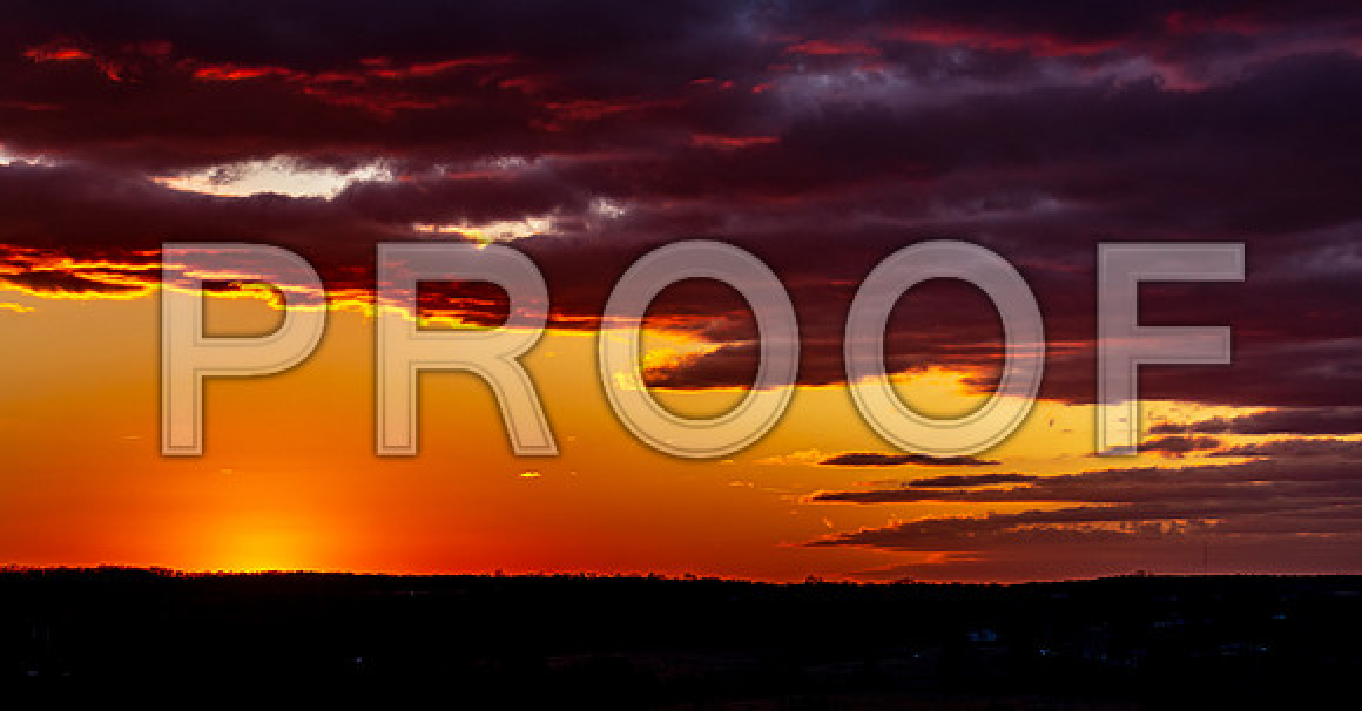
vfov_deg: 10.3
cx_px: 580
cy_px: 508
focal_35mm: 111
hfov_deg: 19.7
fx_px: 3929
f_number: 8
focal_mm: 60
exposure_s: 1/200
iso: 100
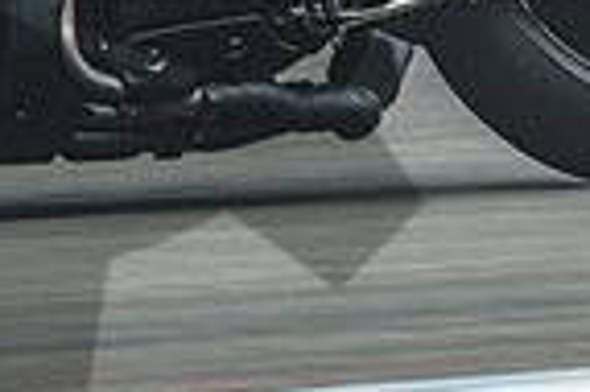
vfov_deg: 0.8
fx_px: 27976
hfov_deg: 1.2
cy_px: -109
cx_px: 25
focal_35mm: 1709
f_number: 4.5
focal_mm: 280
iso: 160
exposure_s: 1/250
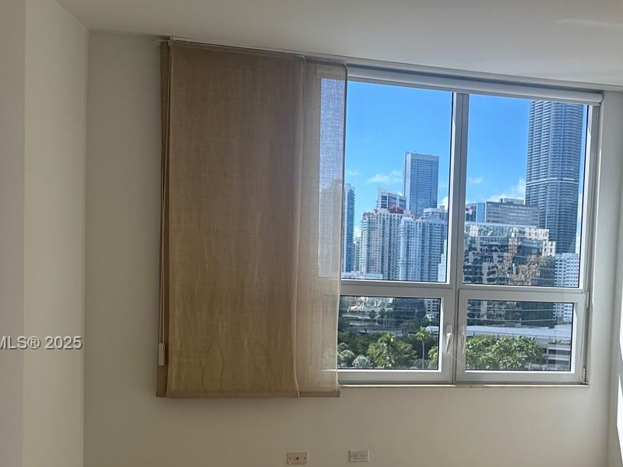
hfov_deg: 38.8
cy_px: 344
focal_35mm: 48
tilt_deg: -3.8
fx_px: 864
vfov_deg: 29.8
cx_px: 456
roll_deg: -2.0
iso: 80
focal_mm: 6.86
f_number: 1.78
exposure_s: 1/1227
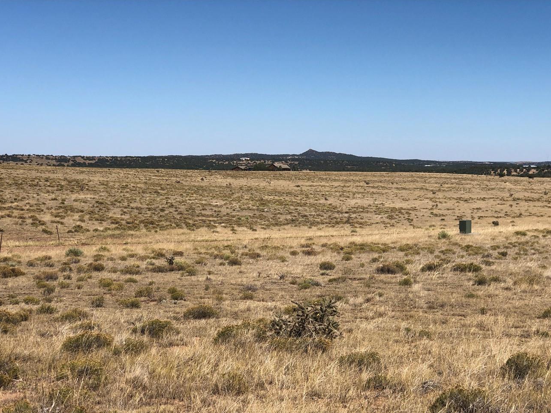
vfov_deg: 20.7
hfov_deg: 27.4
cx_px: 312
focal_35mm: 71
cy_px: 256
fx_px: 1130
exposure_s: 1/1412
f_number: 2.8
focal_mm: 6.6
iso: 20
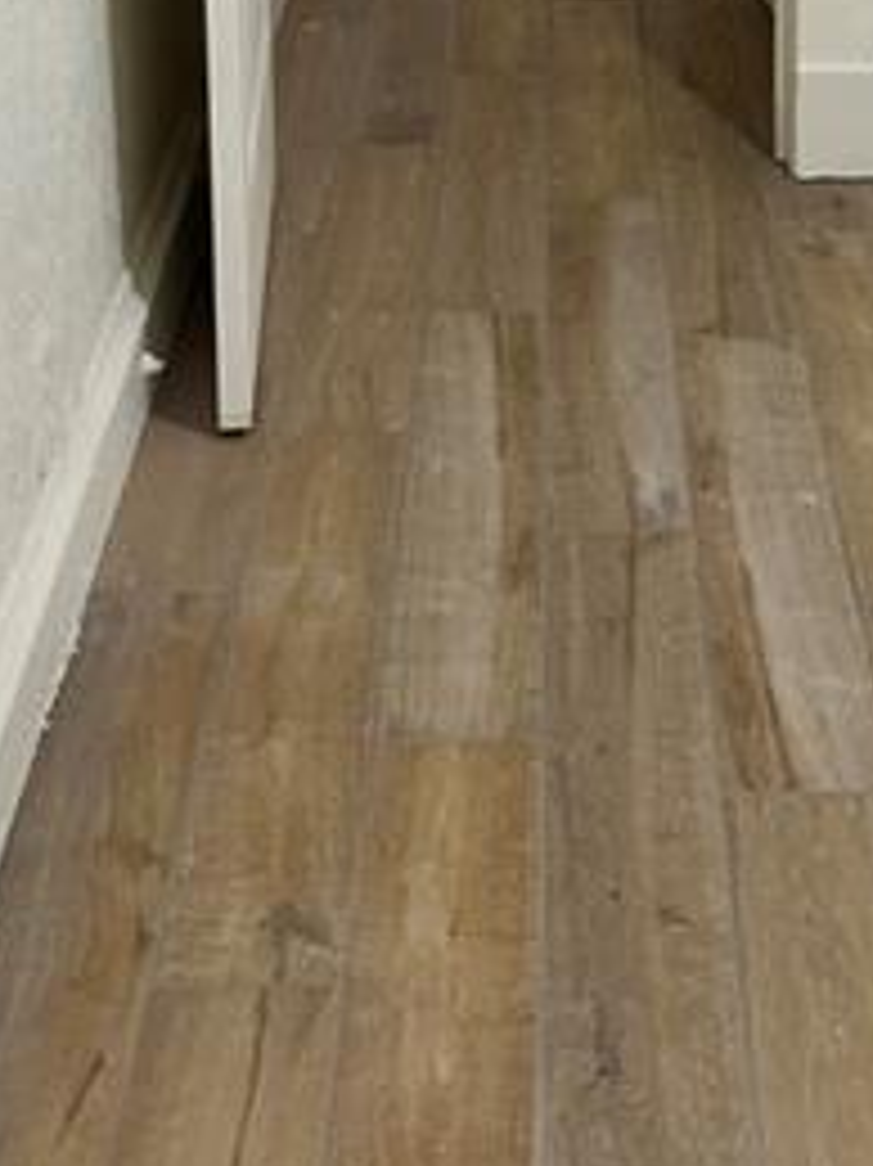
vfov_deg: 23.1
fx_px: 2591
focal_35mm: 77
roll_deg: +1.2
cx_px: 626
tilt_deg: -12.1
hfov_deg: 19.0
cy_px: -248
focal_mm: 5.7
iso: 160
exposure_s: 1/60
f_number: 1.5
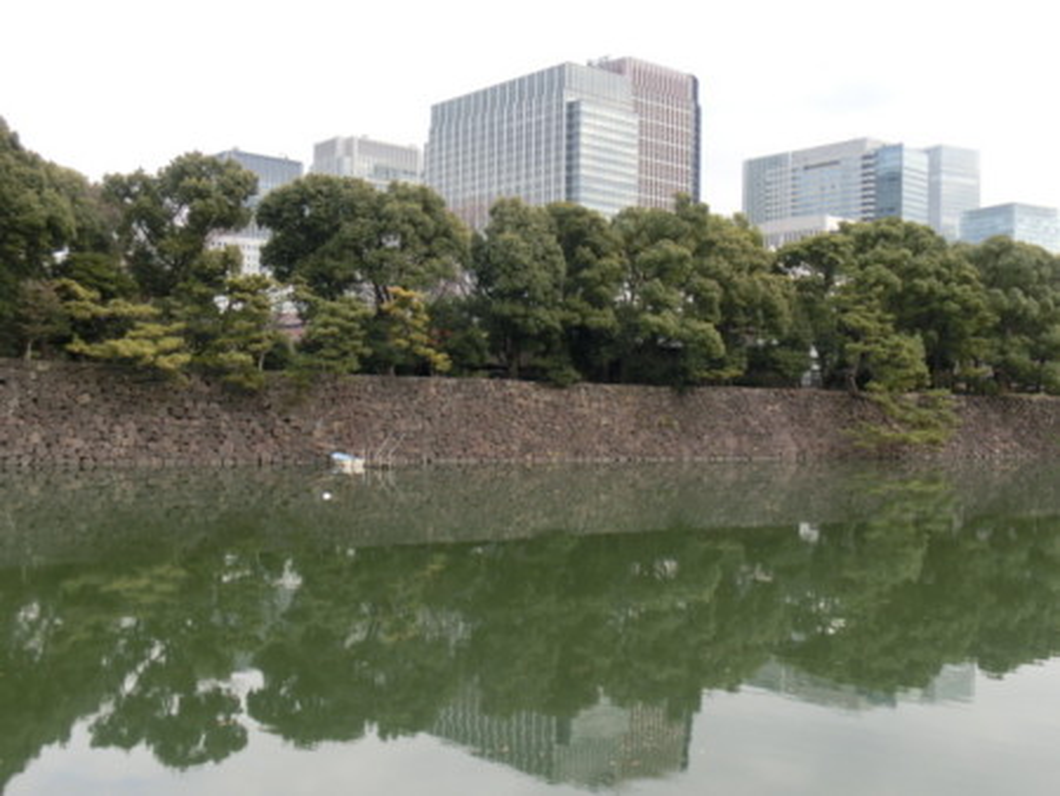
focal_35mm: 38
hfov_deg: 49.0
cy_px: 398
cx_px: 530
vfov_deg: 37.8
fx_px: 1164
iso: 80
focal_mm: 6.67
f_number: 3.9
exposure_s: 1/250
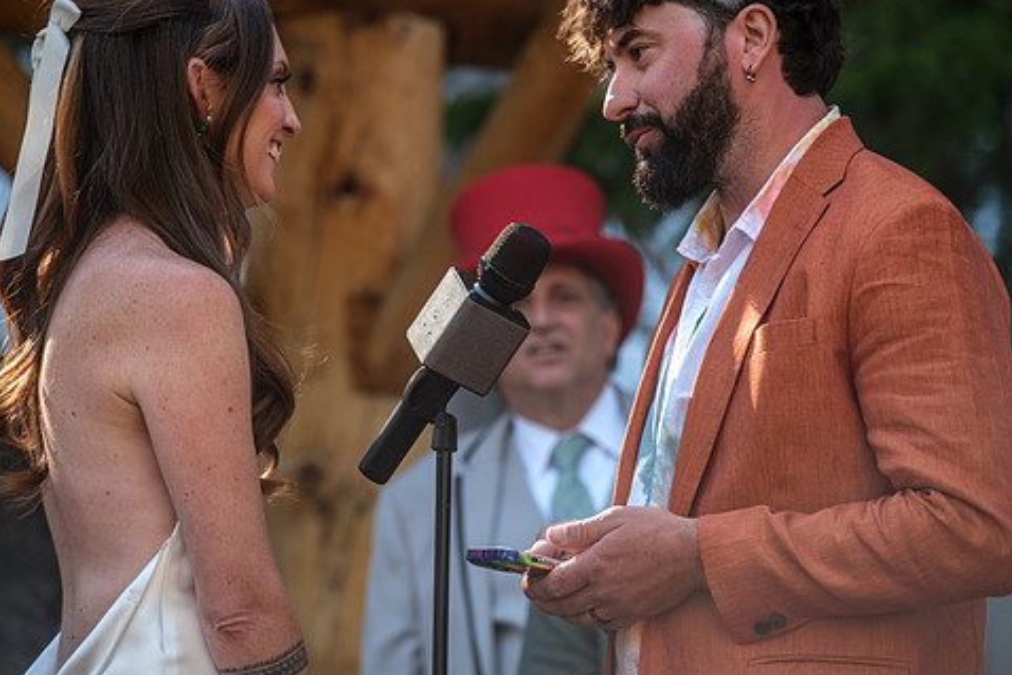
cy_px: 314
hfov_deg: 8.4
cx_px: 510
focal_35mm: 245
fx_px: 6889
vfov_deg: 5.6
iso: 400
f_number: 3.6
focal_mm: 134.4
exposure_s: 1/240
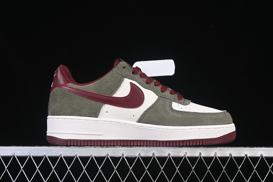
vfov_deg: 18.2
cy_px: 91
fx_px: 569
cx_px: 136
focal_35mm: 75
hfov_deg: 27.0
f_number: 7.1
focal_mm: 50
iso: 160
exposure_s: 1/60
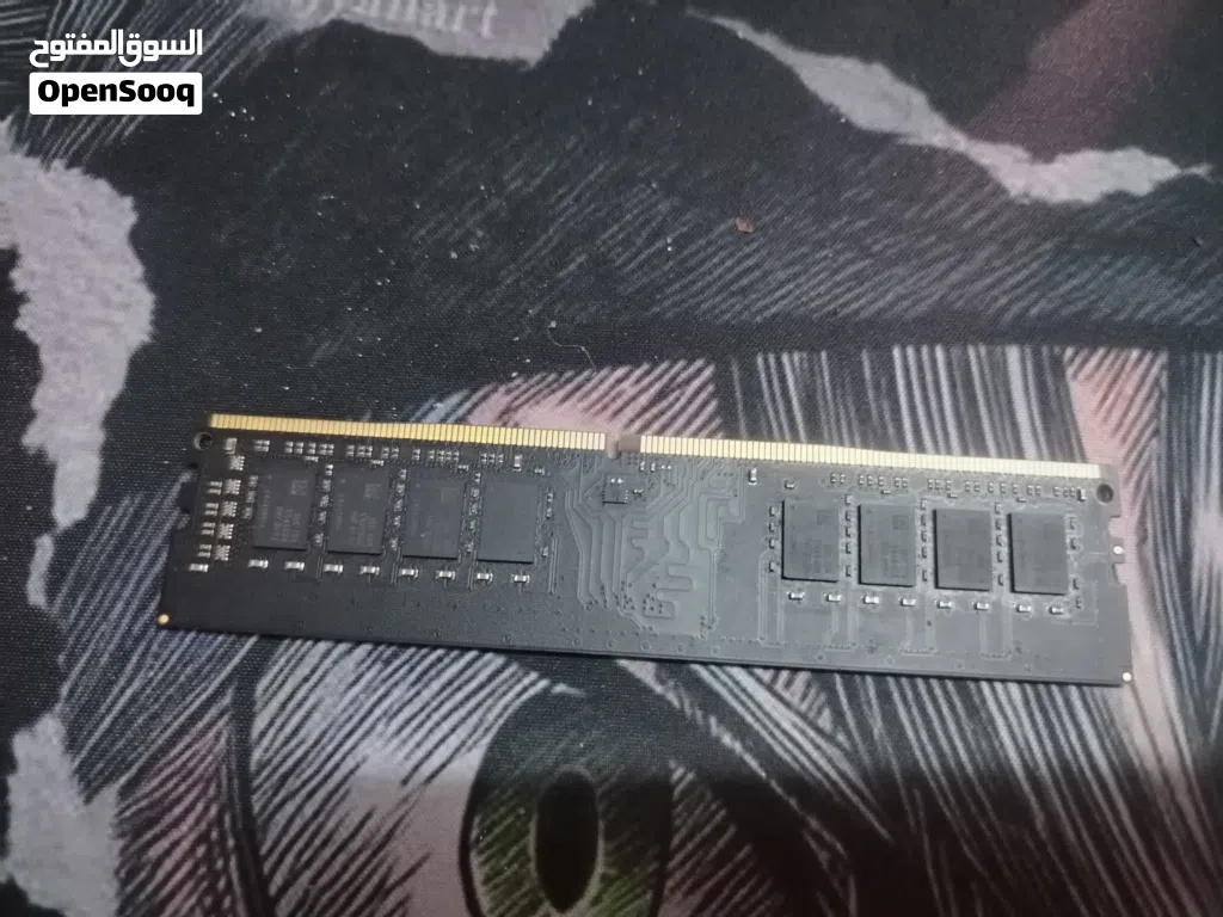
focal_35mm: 24
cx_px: 612
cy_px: 458
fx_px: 848
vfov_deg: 56.8
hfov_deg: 71.6
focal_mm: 5.25
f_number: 1.75
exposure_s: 1/25
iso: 2978
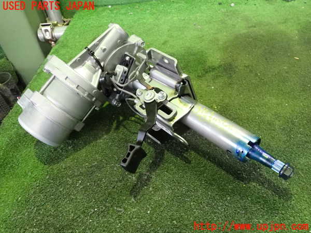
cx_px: 156
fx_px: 270
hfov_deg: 60.0
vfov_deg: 46.8
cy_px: 116
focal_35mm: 30
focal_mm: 5.4
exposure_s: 1/50
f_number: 2.3
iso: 1600
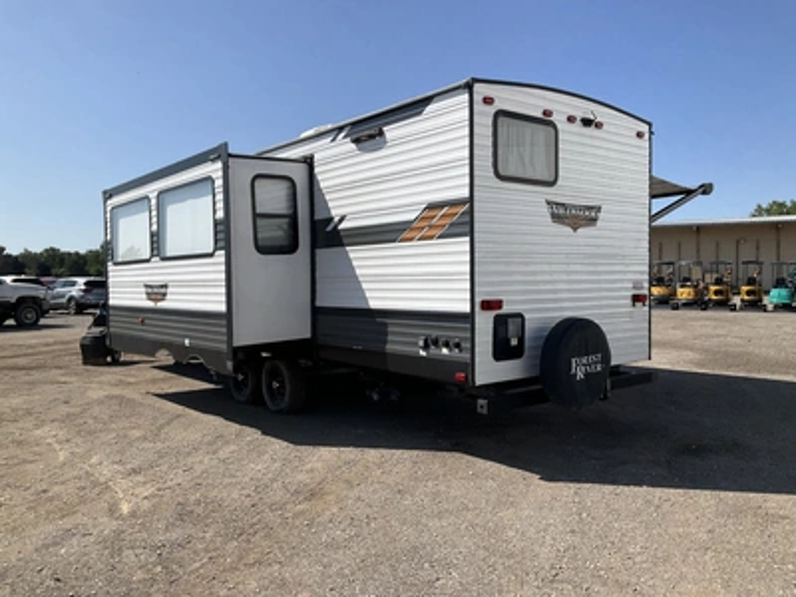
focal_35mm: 29
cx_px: 398
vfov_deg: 48.2
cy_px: 298
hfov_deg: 61.7
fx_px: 667
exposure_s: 1/2538
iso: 25
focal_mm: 3
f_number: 1.8
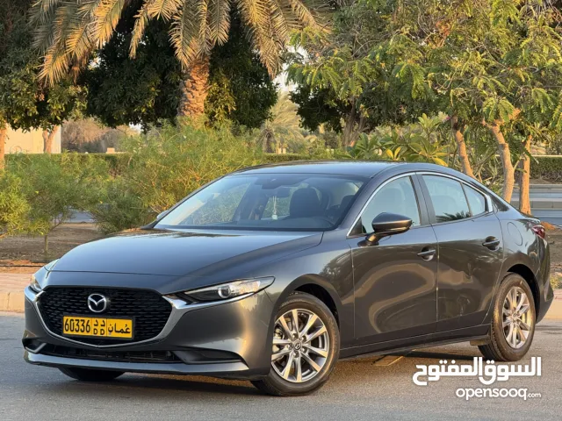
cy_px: 210
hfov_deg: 16.4
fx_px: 1948
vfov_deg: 12.3
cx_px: 281
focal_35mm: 120
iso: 50
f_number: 2.8
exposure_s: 1/103
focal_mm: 15.66
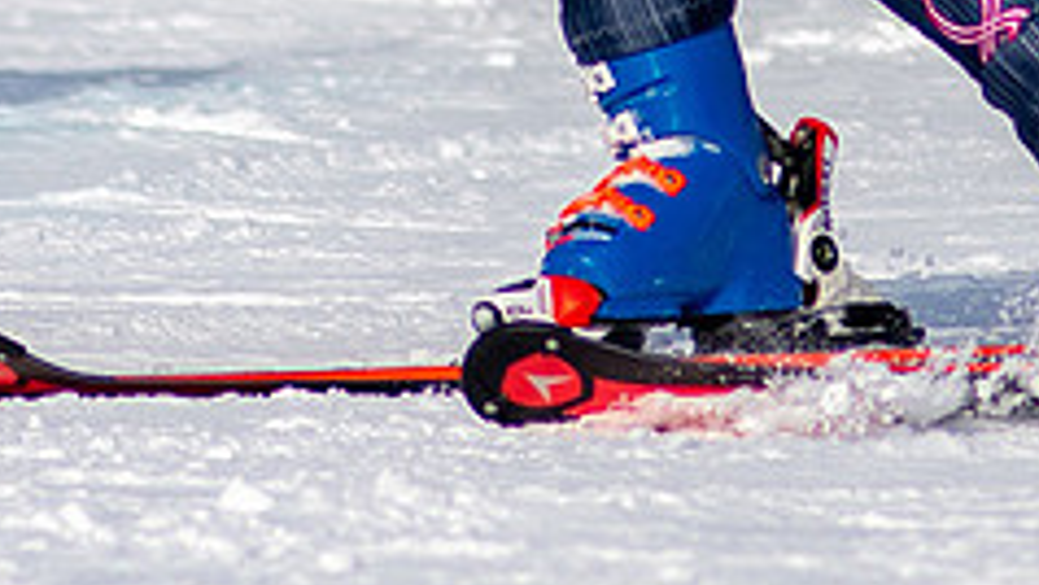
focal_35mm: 2057
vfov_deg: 0.6
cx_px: 410
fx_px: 56683
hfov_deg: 1.1
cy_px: -498
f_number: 2.8
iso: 100
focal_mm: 300
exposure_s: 1/5000
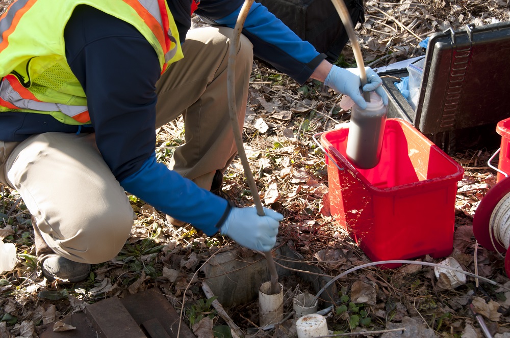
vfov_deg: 17.4
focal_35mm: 78
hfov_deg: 26.0
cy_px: 169
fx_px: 1104
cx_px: 255
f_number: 8
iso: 200
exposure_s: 1/80
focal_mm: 52
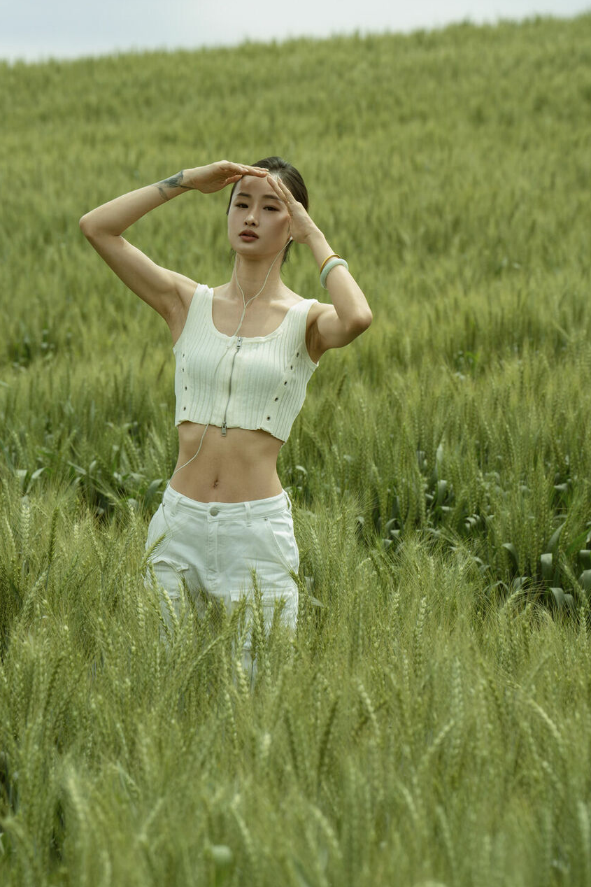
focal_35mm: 164
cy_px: 420
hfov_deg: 8.4
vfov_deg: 12.5
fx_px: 4039
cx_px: 263
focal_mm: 132
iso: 50
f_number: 6.3
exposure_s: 1/160
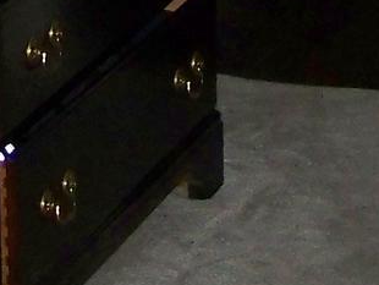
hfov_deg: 7.9
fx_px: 2750
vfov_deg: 5.7
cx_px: 187
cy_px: -460
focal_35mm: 251
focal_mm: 6.3
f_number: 2.8
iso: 200
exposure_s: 1/30
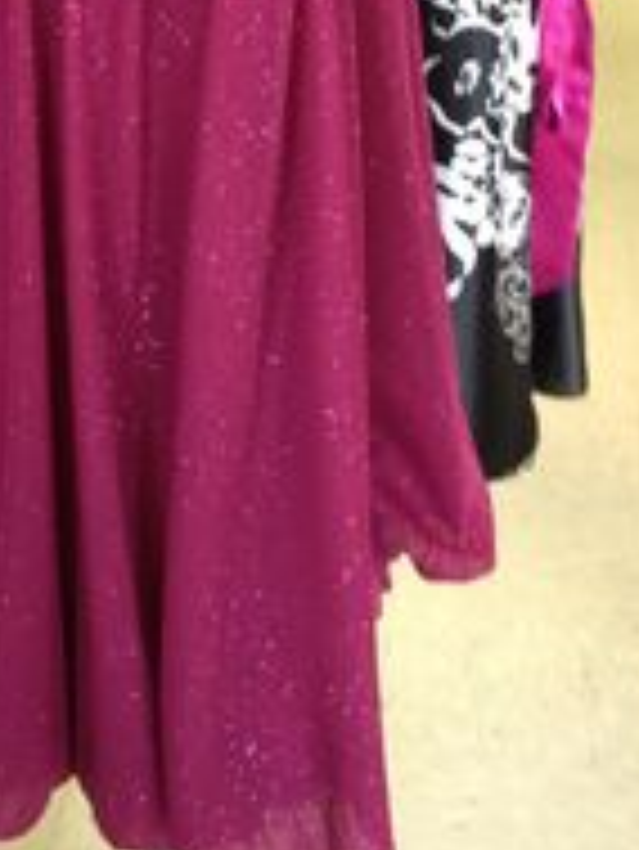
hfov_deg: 16.3
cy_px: 9
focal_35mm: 89
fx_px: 2188
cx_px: -9
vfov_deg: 21.3
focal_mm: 4.28
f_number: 2.4
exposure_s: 1/20
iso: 125
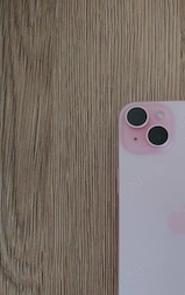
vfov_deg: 47.9
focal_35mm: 40
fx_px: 322
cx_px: 168
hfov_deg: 30.6
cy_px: 211
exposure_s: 1/16.7
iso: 4406
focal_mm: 5.25
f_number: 1.75
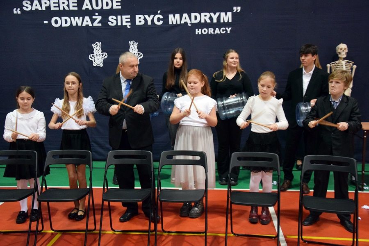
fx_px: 461
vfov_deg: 29.9
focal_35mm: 45
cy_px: 123
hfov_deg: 43.6
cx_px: 184
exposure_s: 1/80
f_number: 4.2
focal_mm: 30
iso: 3600
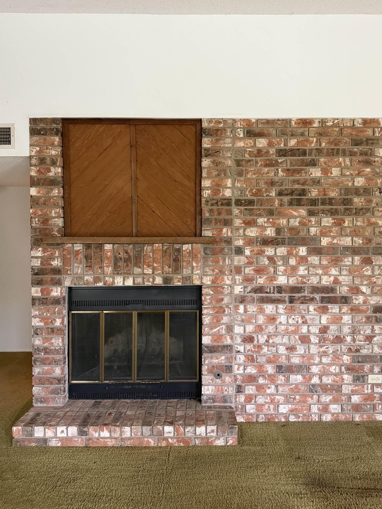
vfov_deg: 65.3
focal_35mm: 27
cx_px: 209
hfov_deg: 51.3
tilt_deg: -2.0
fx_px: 397
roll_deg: -0.3
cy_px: 238
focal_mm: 6.76
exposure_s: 1/60
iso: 400
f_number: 1.78
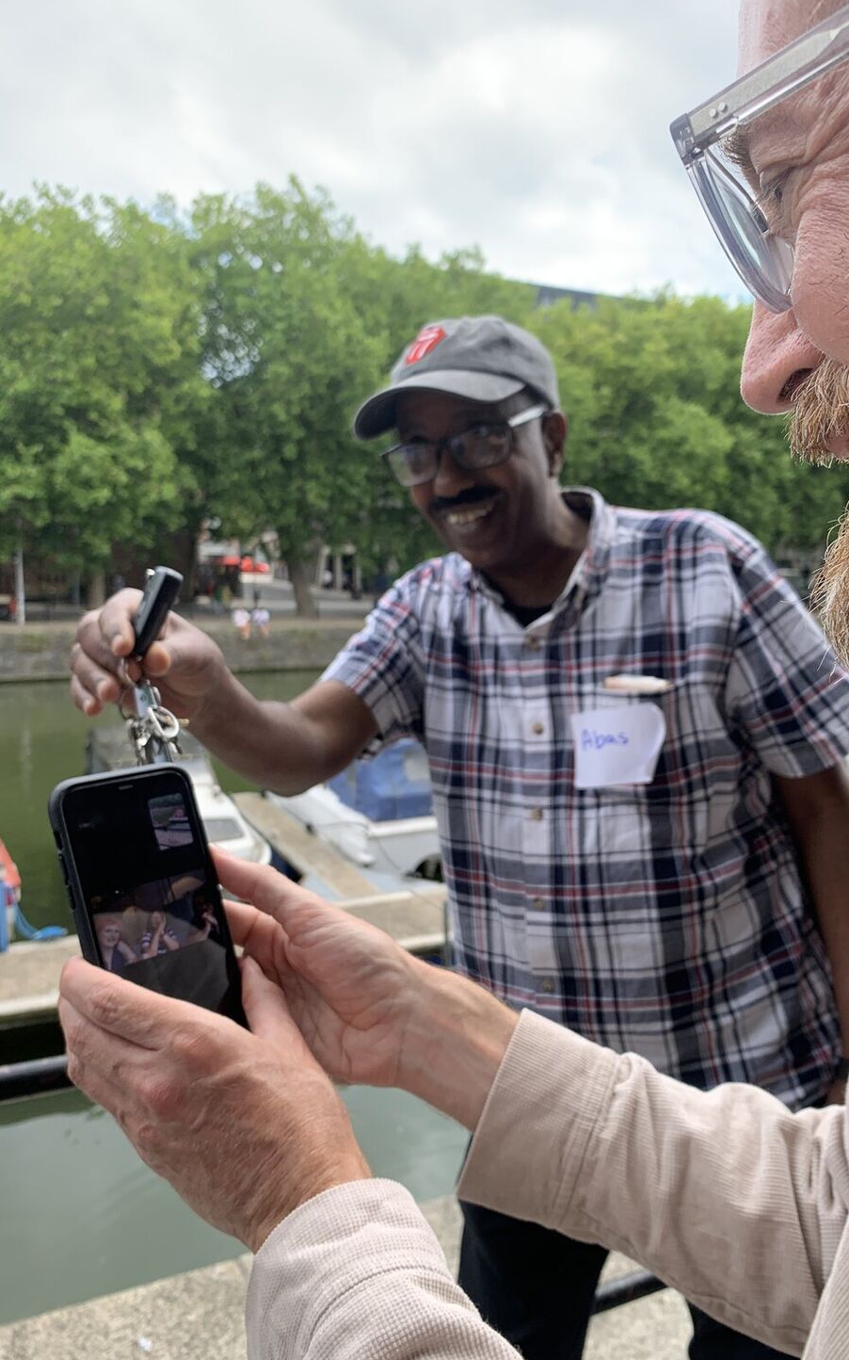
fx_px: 1037
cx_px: 489
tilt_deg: -3.0
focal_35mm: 28
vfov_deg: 66.5
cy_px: 679
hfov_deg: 44.4
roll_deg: +1.4
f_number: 1.8
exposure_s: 1/510
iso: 25
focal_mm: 4.25
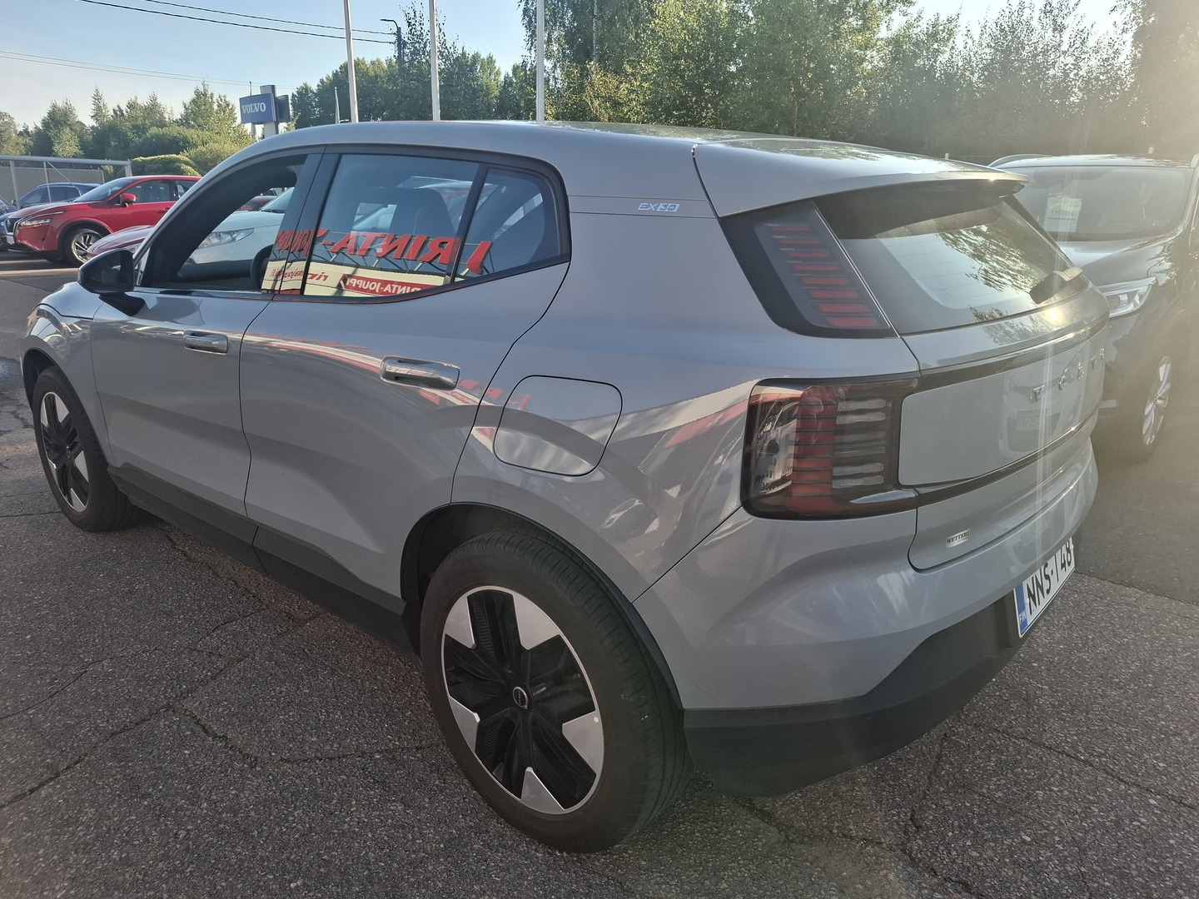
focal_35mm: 23
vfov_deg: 58.9
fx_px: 797
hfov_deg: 73.9
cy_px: 450
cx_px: 600
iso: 50
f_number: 1.8
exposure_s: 1/695
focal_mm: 5.54
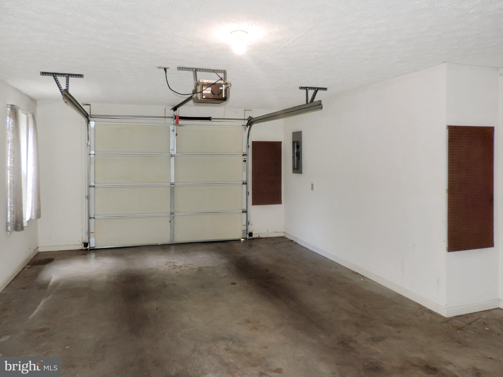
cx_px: 252
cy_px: 188
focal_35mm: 24
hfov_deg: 71.6
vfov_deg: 56.8
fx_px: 349
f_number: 3
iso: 200
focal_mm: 4.3
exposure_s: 1/30
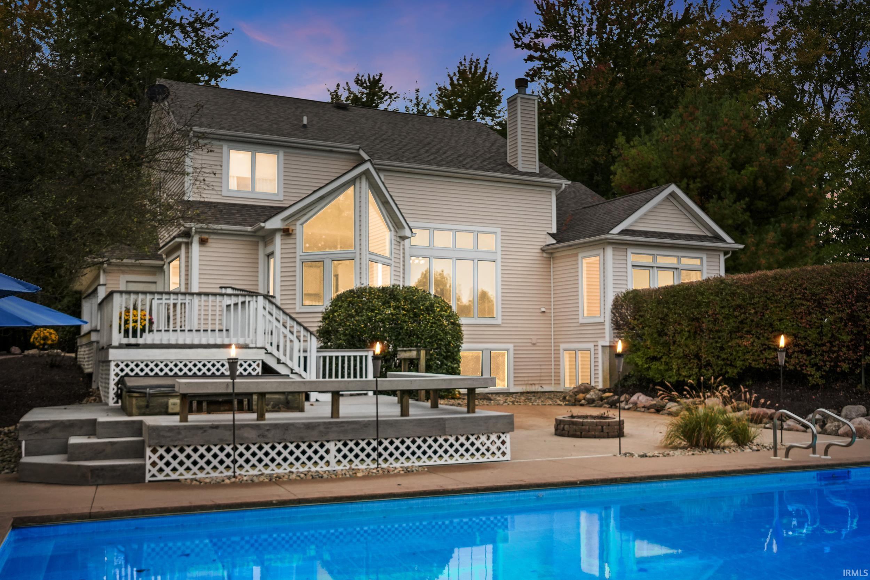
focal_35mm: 34
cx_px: 435
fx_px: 834
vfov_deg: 38.4
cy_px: 290
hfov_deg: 55.1
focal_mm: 23
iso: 800
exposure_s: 1/4000
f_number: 3.2
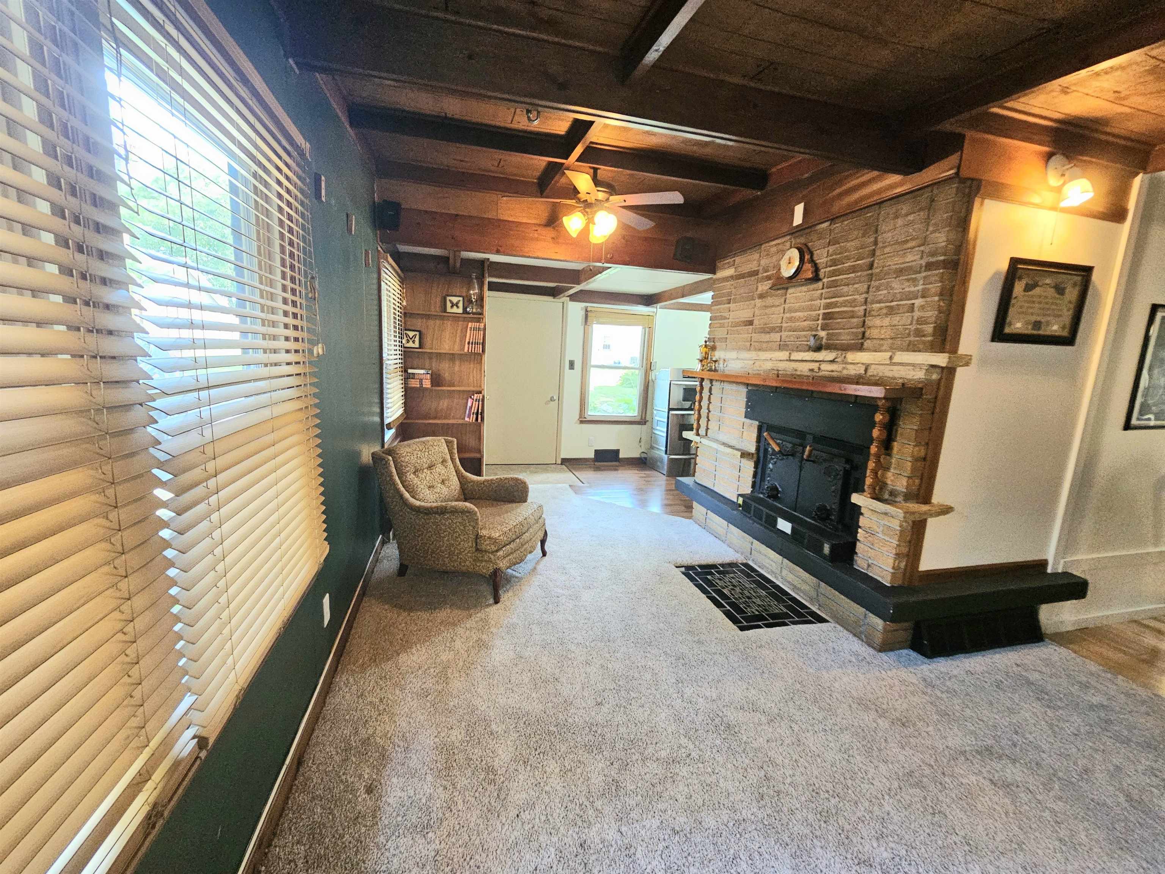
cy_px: 437
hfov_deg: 106.2
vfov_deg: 89.9
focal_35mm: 13
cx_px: 582
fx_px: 438
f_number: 2.2
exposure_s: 1/40
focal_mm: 2.2
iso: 320
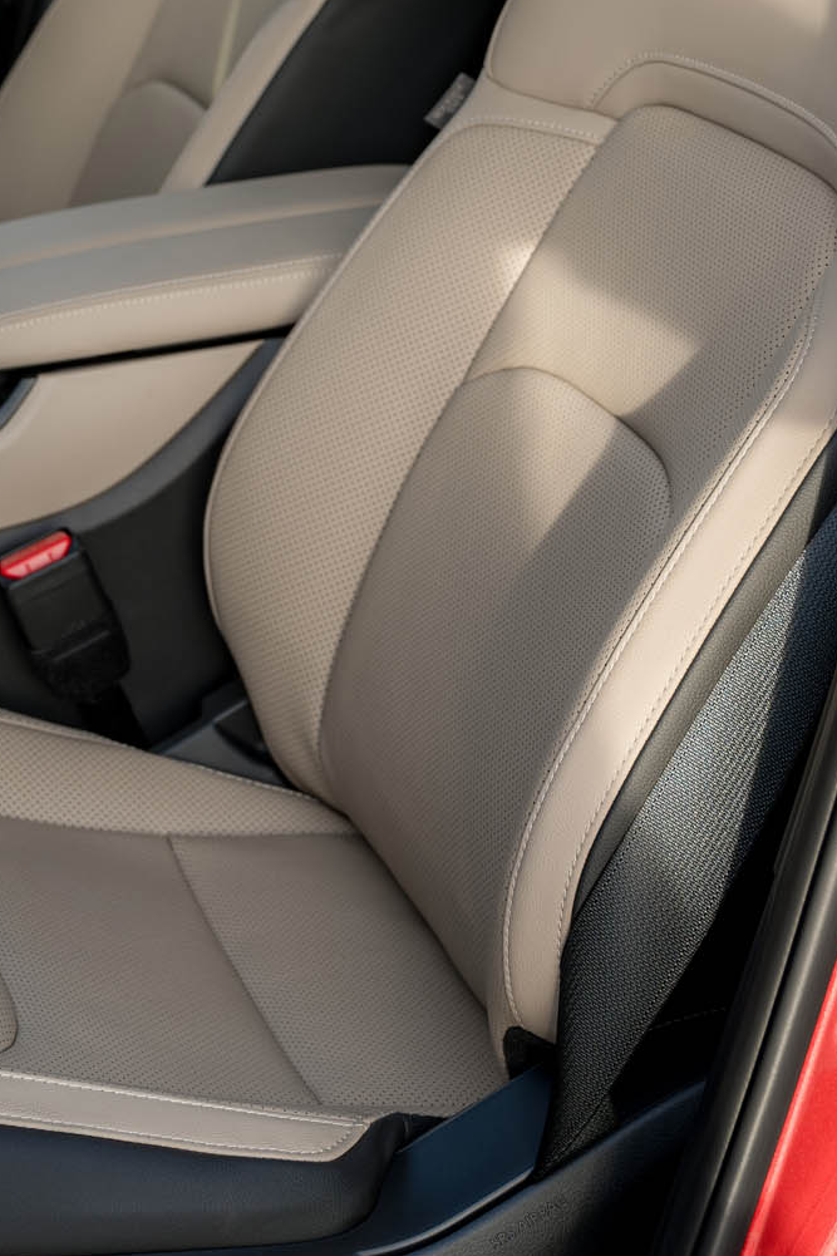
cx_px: 202
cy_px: 228
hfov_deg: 16.6
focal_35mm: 82
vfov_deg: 24.3
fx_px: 2861
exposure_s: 1/80
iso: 200
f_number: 5
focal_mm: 38
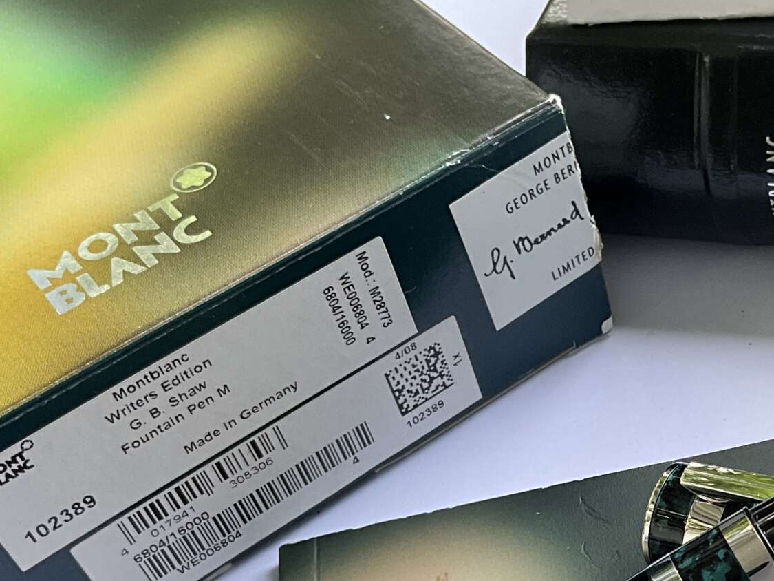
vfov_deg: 21.9
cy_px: 476
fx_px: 1476
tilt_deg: -50.2
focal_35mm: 66
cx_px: 744
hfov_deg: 27.9
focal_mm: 3
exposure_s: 1/122
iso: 50
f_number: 1.8
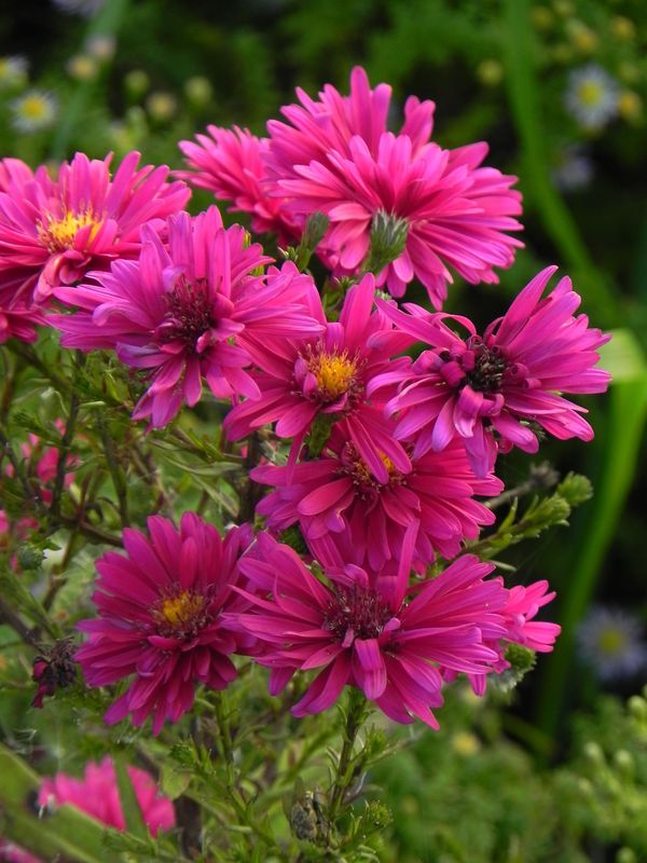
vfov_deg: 5.3
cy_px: 432
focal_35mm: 377
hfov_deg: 3.9
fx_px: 9395
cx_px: 324
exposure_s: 1/40
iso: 160
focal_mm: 67.2
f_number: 5
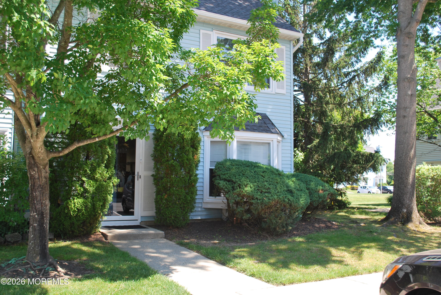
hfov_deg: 53.1
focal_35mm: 36
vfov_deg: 37.0
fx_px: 442
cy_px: 148
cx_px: 220
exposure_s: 1/125
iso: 140
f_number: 5.6
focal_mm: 24
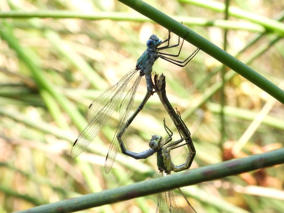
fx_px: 697
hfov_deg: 23.0
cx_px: 142
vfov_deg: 17.4
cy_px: 106
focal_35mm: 85
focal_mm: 15.2
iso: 400
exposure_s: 1/200
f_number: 5.6
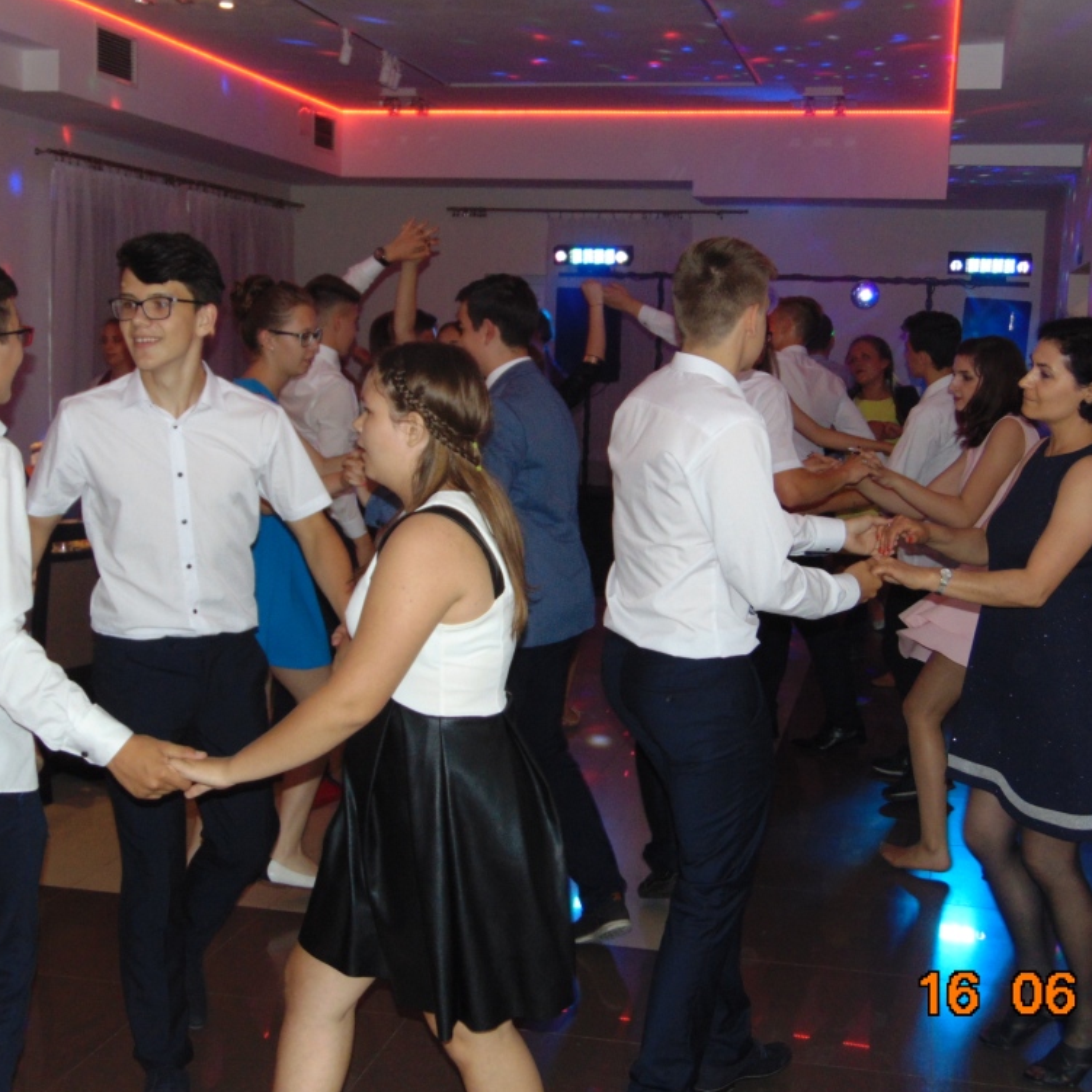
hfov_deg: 36.0
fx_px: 1677
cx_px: 582
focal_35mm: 47
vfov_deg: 36.1
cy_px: 553
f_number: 3.3
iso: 200
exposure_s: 1/60
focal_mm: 6.9
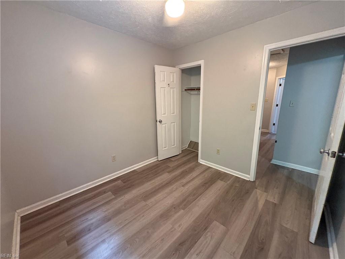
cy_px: 130
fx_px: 140
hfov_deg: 102.1
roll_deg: +0.2
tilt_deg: -8.7
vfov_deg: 85.7
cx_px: 172
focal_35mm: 14
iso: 500
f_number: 2.2
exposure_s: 1/60
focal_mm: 2.22
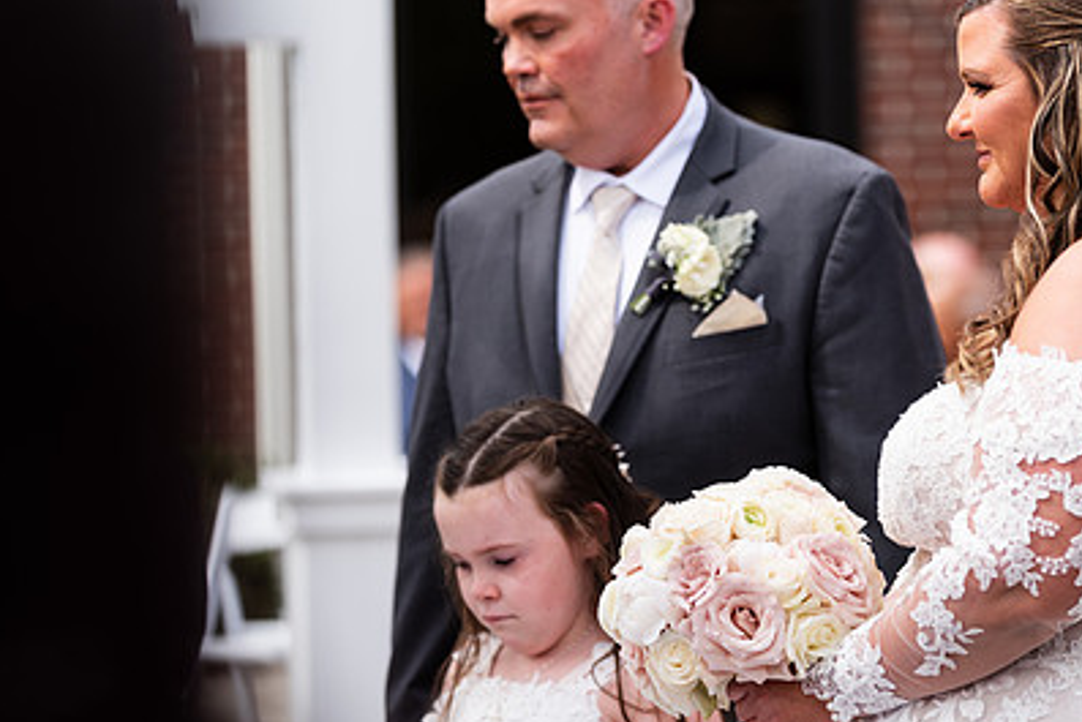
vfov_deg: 7.0
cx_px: 578
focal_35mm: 197
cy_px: 394
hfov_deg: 10.4
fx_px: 5923
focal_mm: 135
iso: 64
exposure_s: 1/640
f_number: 2.8
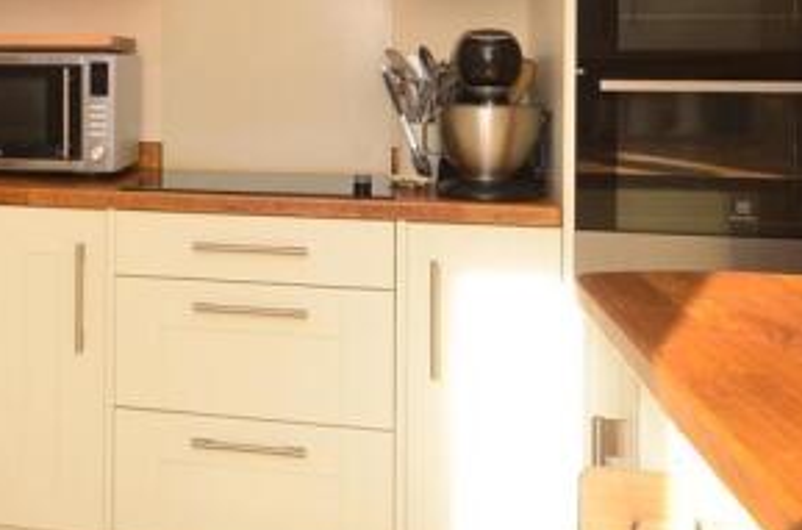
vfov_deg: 25.5
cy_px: 58
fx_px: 1136
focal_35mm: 51
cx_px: 50
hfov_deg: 36.0
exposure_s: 1/60
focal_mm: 15
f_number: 6.3
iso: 640
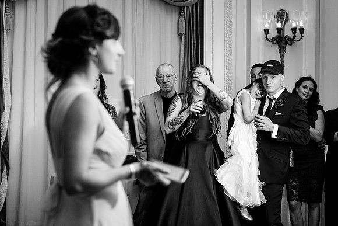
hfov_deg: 22.9
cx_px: 181
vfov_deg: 15.4
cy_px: 121
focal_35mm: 89
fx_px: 835
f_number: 4
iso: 2000
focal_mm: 81
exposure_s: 1/200
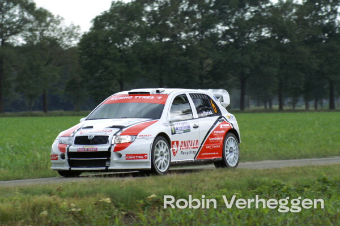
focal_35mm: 240
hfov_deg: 8.6
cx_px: 170
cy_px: 113
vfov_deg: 5.7
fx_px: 2265
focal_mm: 160
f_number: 7.1
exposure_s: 1/500
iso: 800
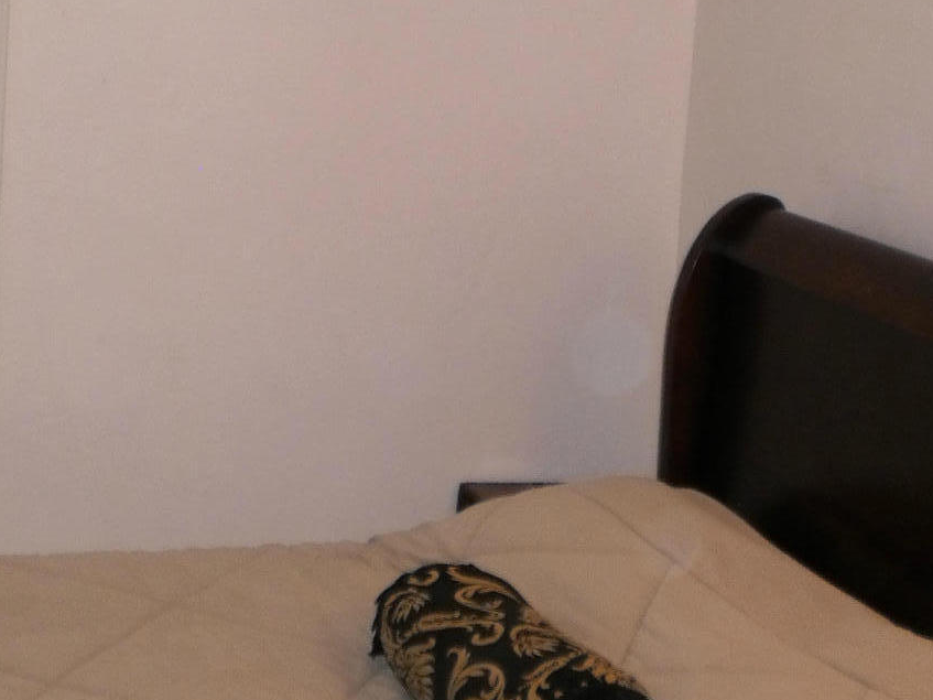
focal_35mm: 85
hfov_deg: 23.0
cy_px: 167
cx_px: 348
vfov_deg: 17.3
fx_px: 2291
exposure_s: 1/30
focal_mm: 6.3
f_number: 3.1
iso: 125
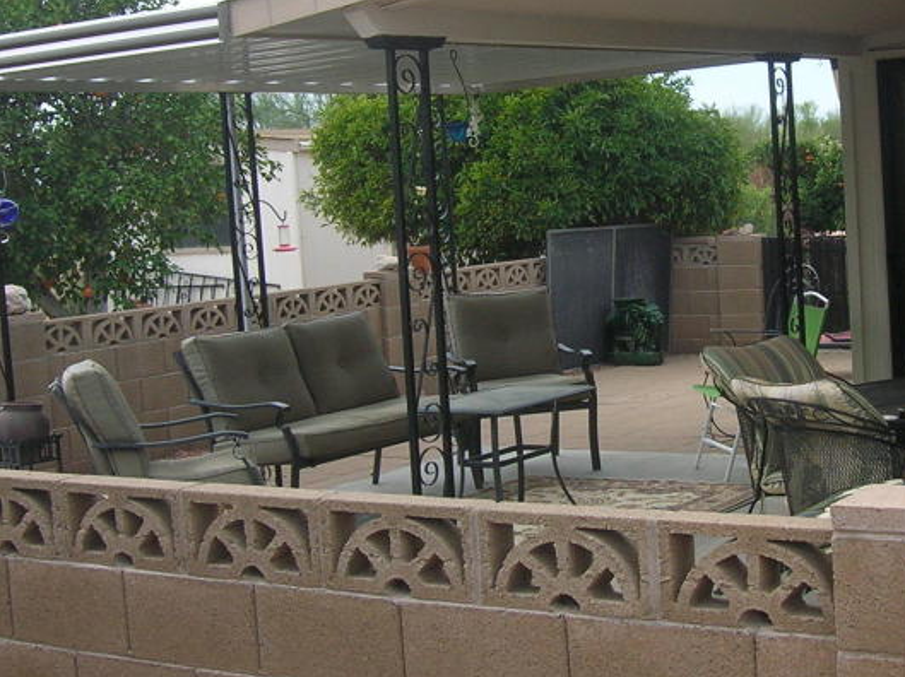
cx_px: 630
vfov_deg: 22.2
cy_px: 256
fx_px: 1724
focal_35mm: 66
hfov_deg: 29.1
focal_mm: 5.7
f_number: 4.9
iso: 50
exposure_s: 1/166
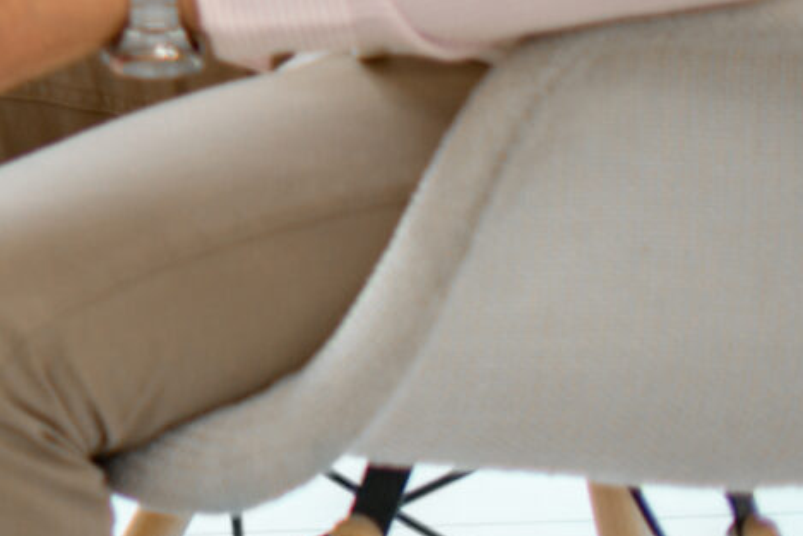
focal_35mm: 191
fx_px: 4261
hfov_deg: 9.4
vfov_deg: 6.8
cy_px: -825
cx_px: -1205
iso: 100
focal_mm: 35
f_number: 2.2
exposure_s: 1/200
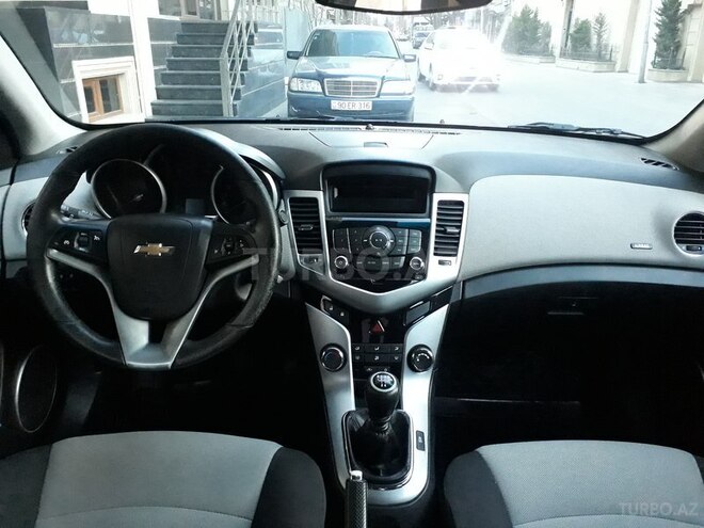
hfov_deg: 65.3
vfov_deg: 51.4
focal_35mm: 27
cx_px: 352
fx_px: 549
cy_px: 264
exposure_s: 1/17
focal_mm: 3.6
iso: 800
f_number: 1.9
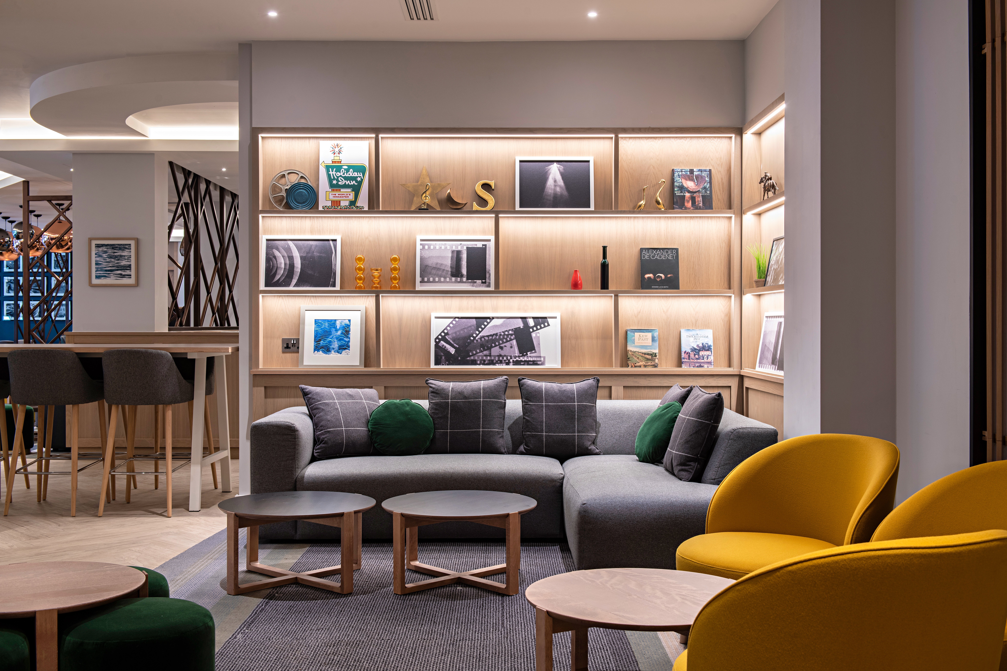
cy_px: 336
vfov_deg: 35.1
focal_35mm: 38
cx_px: 504
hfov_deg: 50.7
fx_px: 1063
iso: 100
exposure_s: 1/1.25
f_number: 9
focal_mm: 38
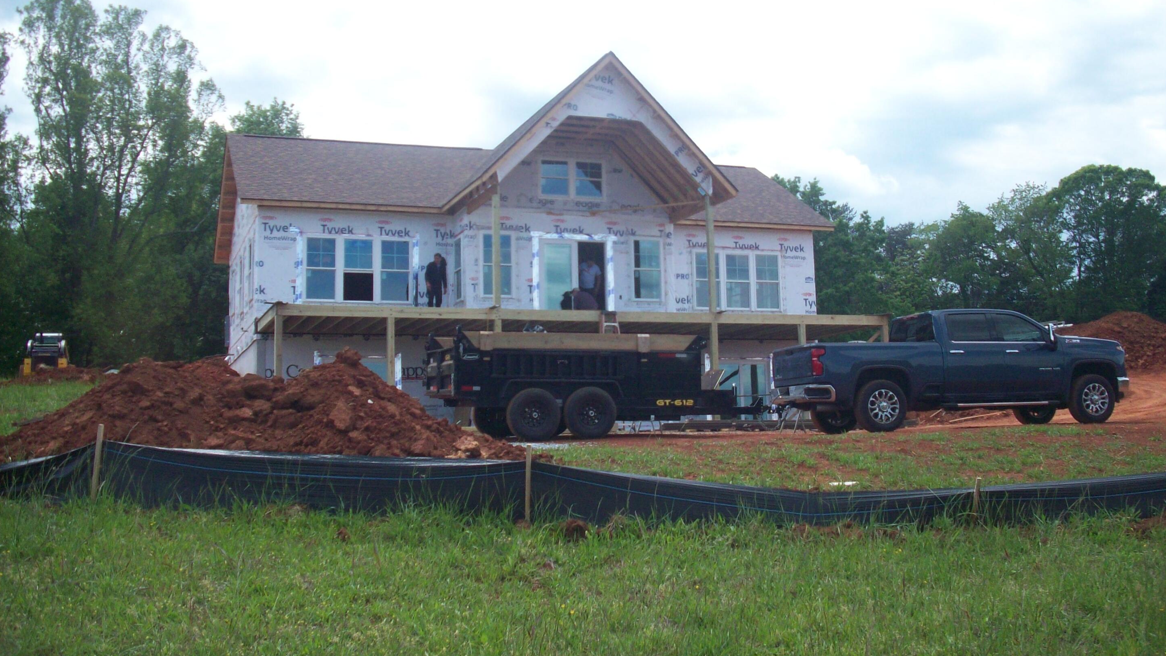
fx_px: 1299
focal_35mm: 42
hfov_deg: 48.3
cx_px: 606
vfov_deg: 28.3
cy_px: 295
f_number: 5.6
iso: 80
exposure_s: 1/272
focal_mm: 6.2
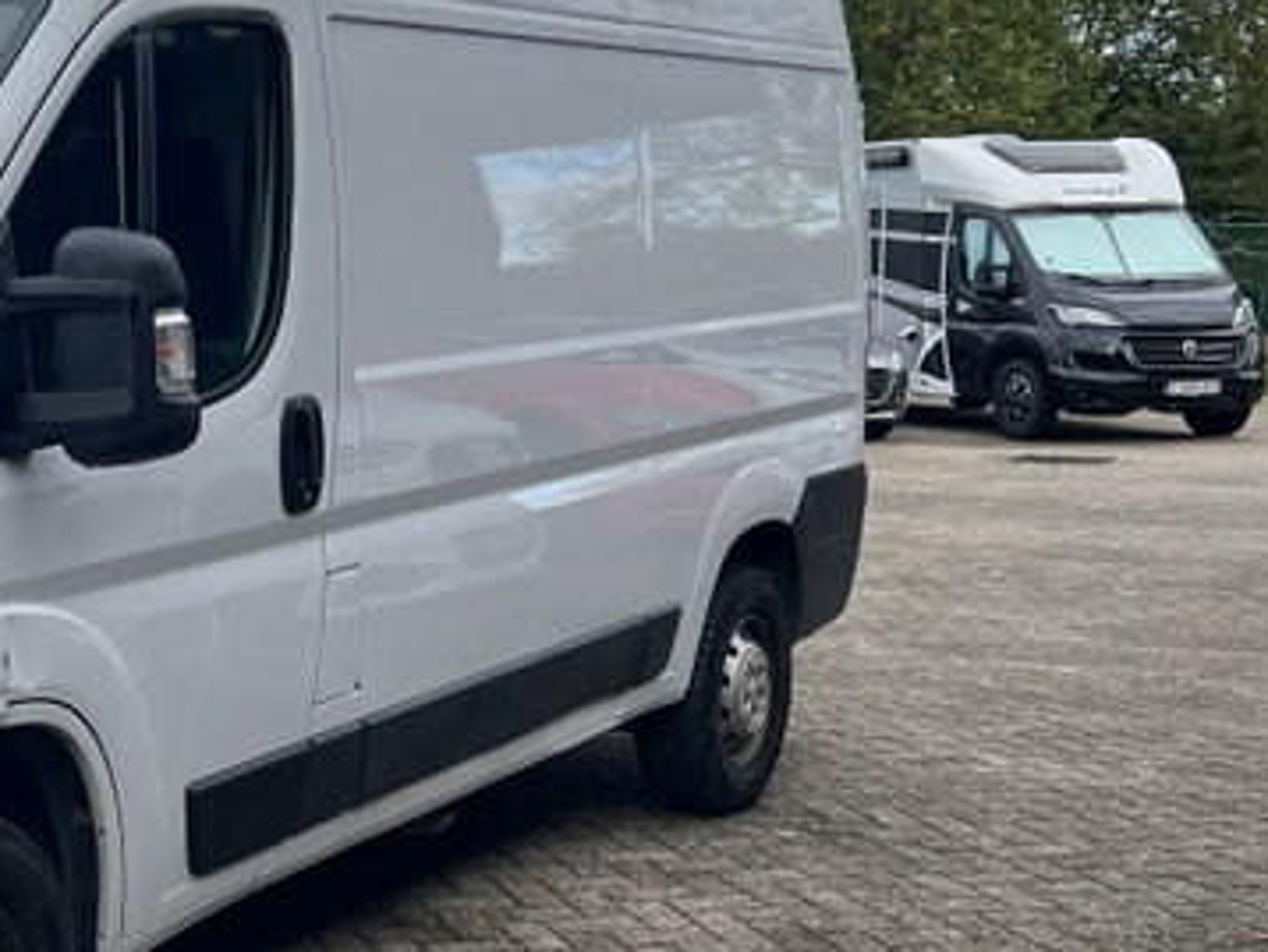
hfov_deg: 29.6
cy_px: 545
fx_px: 2236
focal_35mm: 61
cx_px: 0
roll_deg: +0.2
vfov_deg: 24.0
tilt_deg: -8.8
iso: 50
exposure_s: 1/1171
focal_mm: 5.7
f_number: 1.5
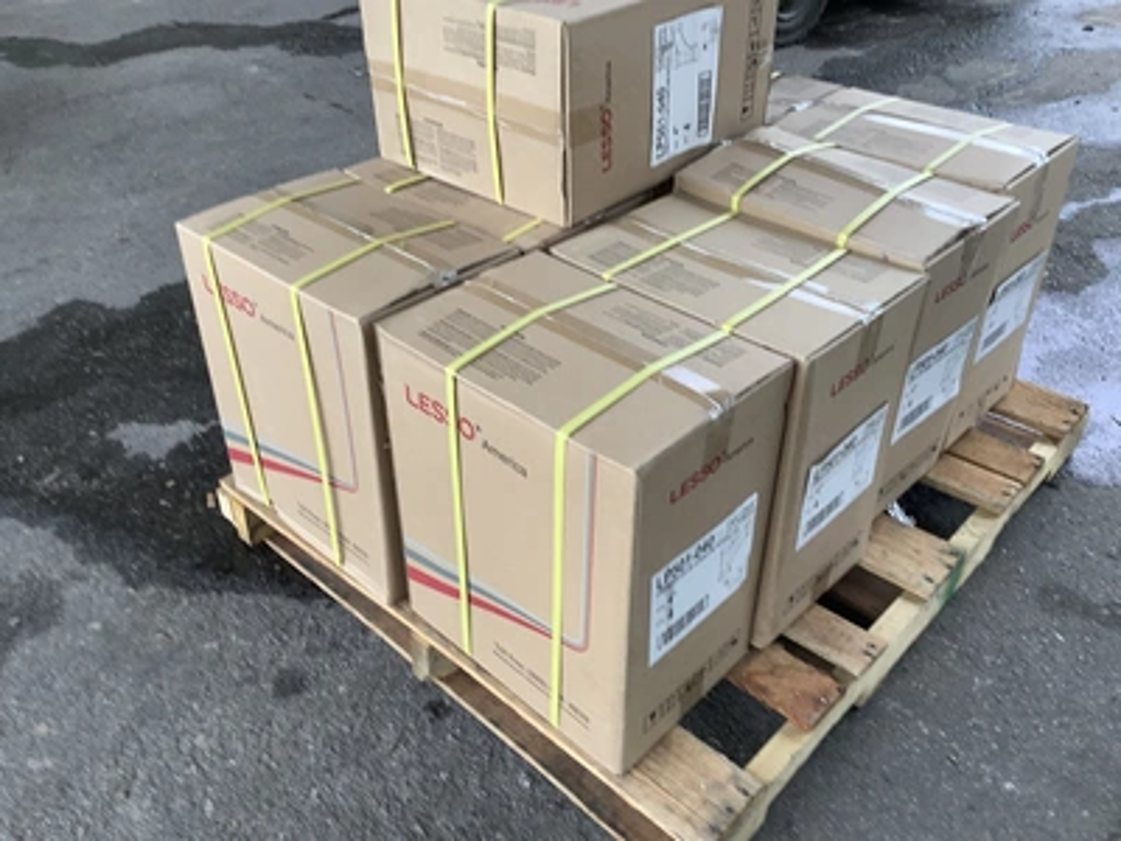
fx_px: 1004
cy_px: 420
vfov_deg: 45.4
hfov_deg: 58.4
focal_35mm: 31
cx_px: 560
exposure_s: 1/120
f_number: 2.4
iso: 50
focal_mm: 3.3
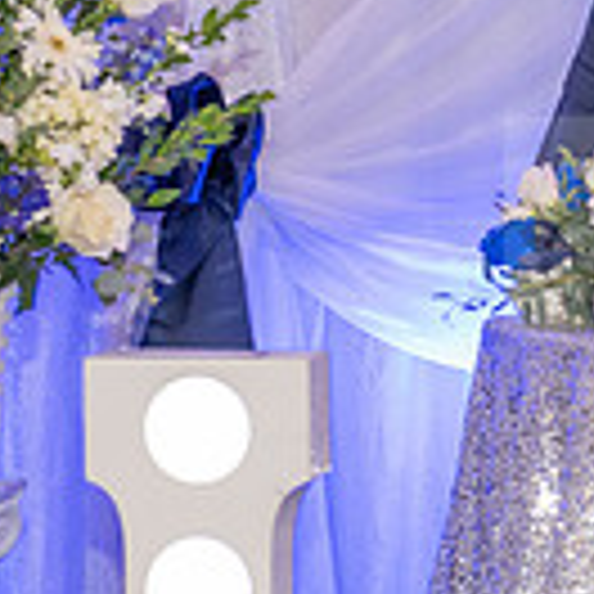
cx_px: 896
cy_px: 223
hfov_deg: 6.6
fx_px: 5086
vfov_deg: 6.7
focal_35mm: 262
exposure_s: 1/200
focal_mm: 70
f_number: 4
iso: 1600
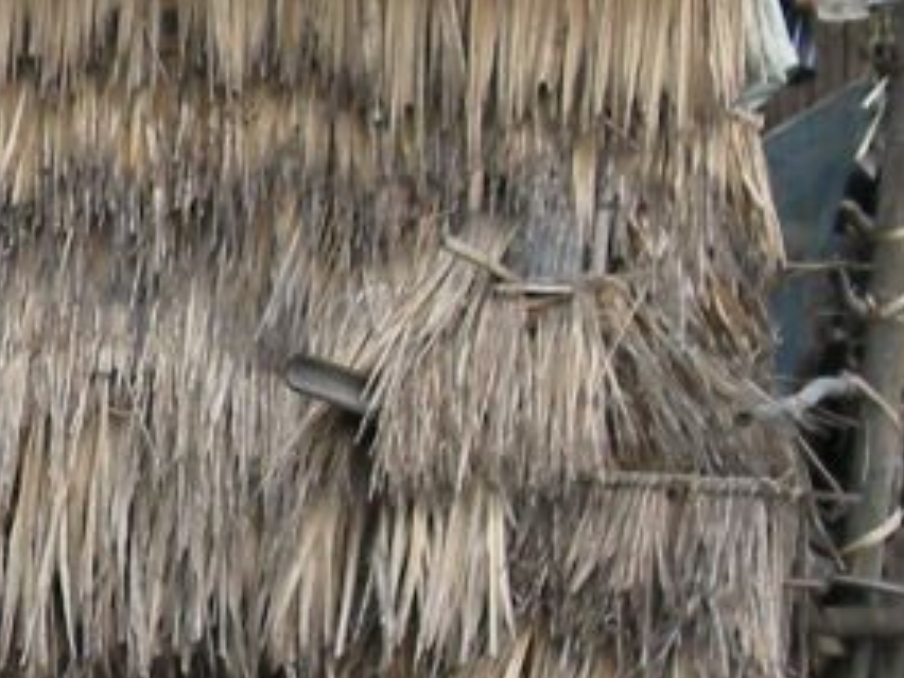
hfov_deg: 7.4
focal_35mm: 261
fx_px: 6816
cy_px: 602
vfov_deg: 5.7
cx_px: -633
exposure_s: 1/358
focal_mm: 7.9
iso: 64
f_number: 2.8
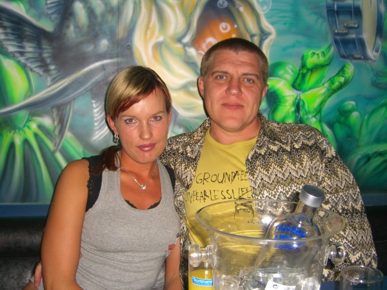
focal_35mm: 38
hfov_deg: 49.0
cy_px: 145
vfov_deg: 37.7
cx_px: 194
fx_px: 425
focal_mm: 7.9
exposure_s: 1/60
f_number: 2.8
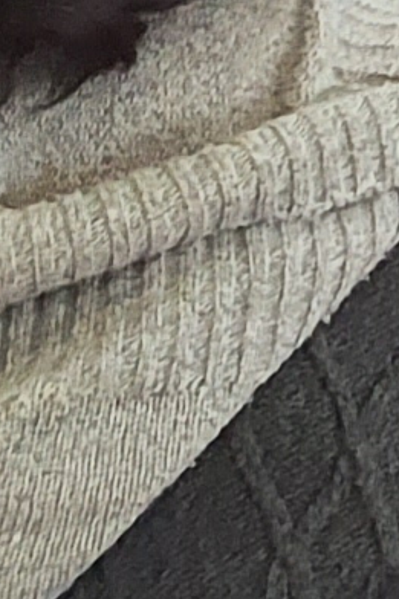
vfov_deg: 6.4
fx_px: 4625
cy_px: -1556
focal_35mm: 278
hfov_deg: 4.3
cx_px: 1919
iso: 200
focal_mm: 4.3
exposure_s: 1/120
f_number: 2.4
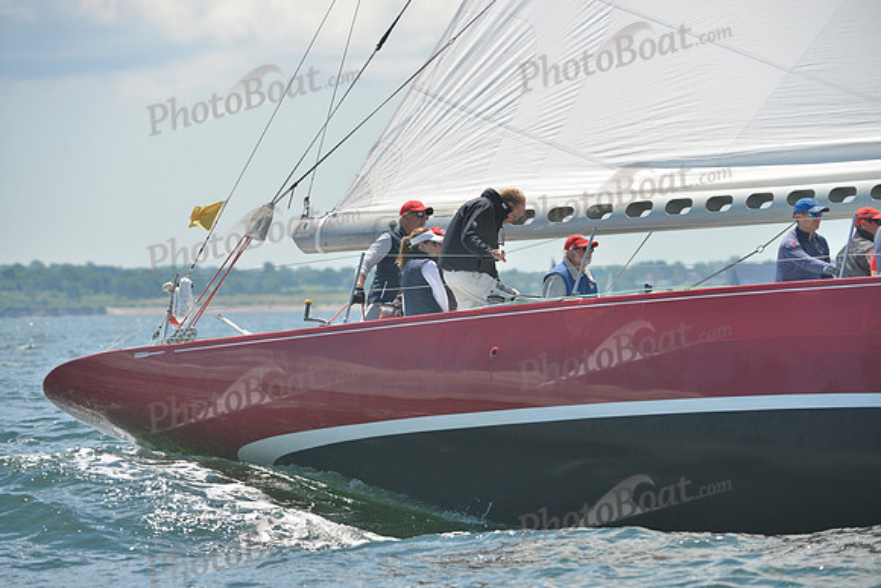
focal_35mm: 250
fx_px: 6119
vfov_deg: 5.5
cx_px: 440
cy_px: 294
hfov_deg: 8.2
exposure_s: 1/1000
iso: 280
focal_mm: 250
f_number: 6.3
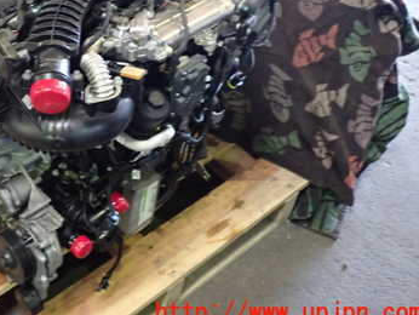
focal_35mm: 52
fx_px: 630
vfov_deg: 27.4
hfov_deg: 35.2
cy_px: 56
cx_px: 65
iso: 640
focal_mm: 5.4
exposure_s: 1/30
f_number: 2.3
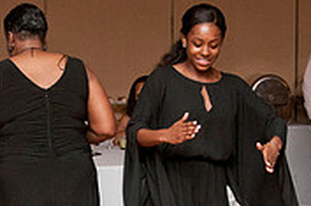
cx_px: 100
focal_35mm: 128
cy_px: 193
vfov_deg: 10.6
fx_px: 1103
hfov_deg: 16.0
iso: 800
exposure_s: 1/125
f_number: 5.6
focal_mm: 26
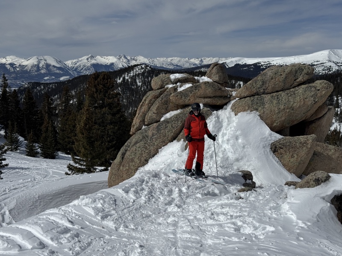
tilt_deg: -8.4
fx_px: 474
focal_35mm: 48
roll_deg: -0.3
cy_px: 128
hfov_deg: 39.7
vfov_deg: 30.3
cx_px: 171
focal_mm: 6.76
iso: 50
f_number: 1.78
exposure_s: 1/15385
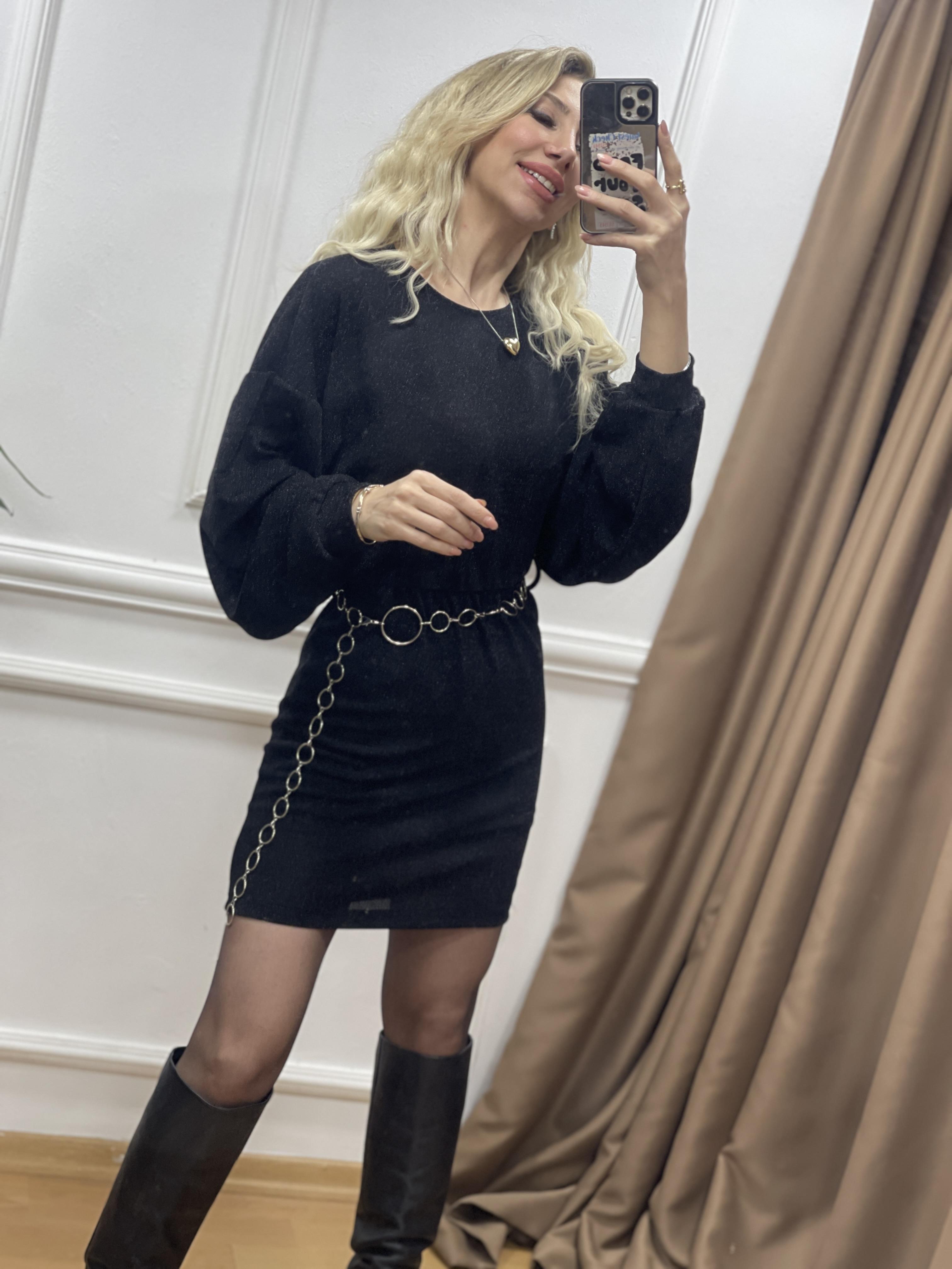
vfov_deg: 30.3
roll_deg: -12.1
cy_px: 634
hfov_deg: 22.9
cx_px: 476
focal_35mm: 64
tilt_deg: -17.8
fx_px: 2347
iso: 80
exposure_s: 1/100
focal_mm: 7.5
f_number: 2.2
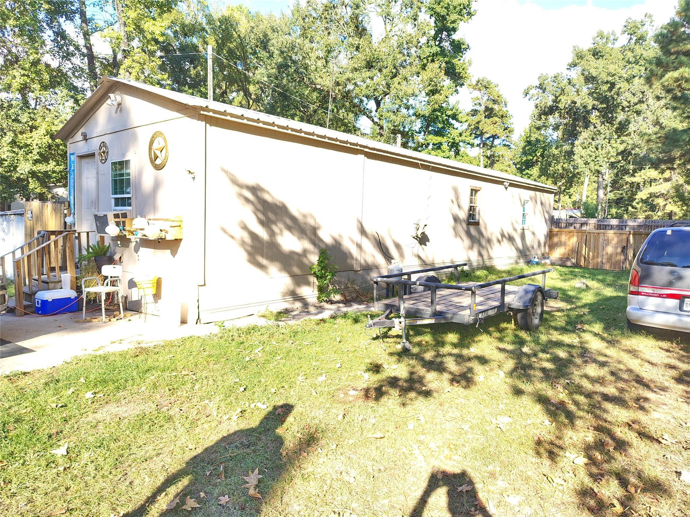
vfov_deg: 56.8
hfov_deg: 71.6
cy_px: 258
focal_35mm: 24
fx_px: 478
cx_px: 345
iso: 100
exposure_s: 1/12.5
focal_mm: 5.56
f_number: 1.8
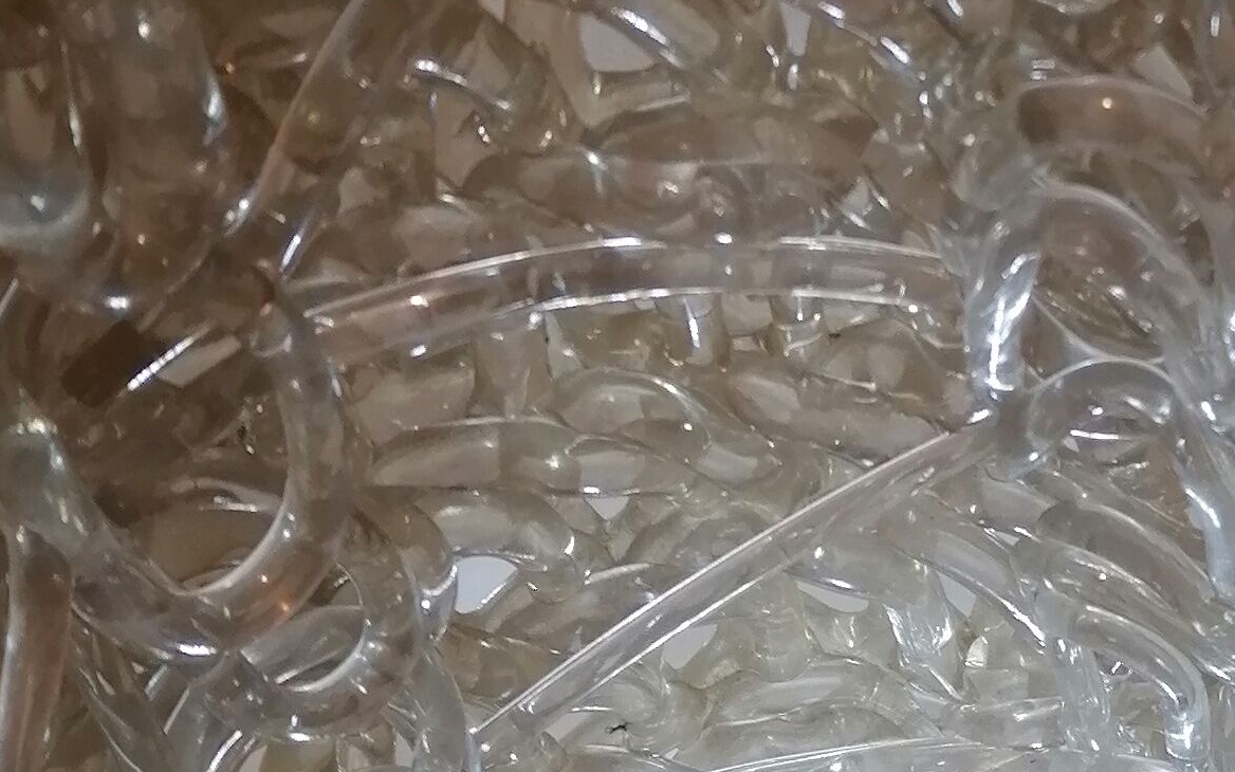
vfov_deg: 13.3
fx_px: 3298
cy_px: 665
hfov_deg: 20.9
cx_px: 1061
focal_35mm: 98
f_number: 1.8
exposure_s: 1/114
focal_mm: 4.75
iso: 50
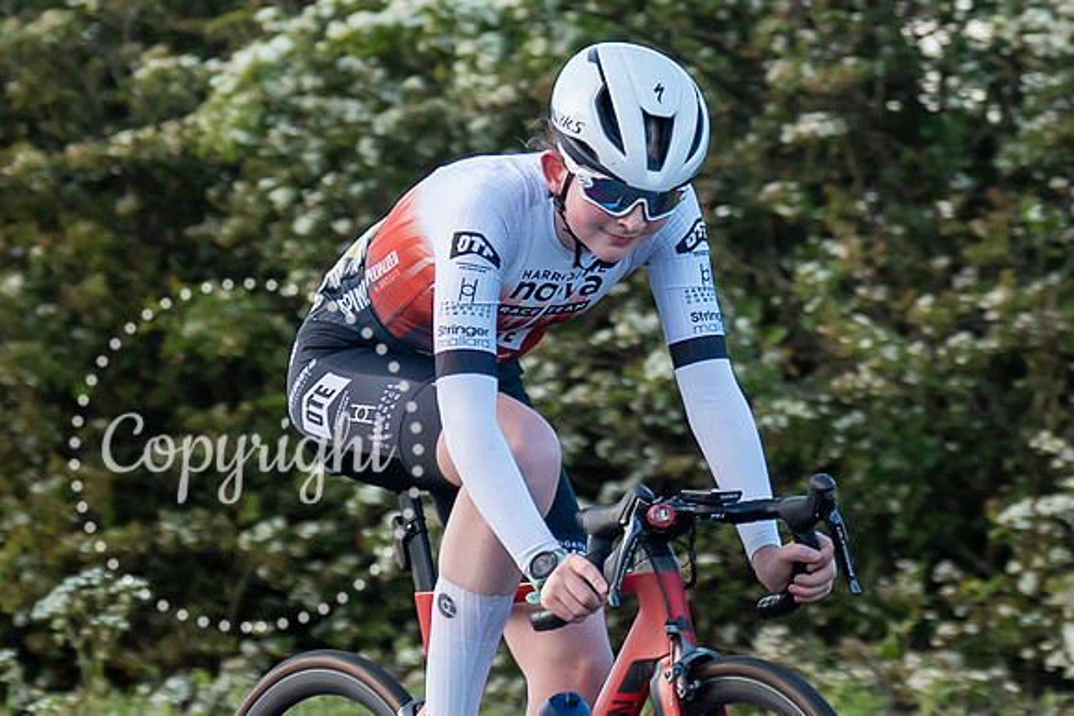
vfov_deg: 3.3
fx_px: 12354
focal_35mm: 414
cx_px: 1281
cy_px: 242
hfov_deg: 5.0
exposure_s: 1/640
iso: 500
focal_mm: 96
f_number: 3.2
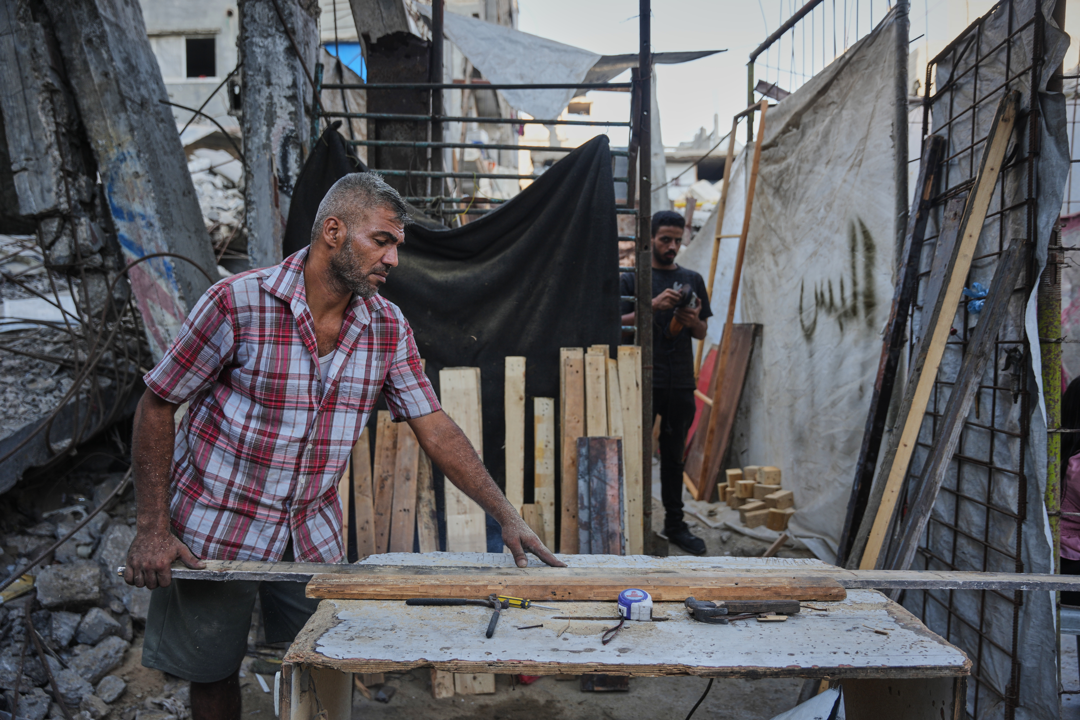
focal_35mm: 29
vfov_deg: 44.7
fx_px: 876
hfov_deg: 63.3
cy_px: 360
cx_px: 540
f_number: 2.8
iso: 100
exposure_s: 1/200
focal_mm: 29.2
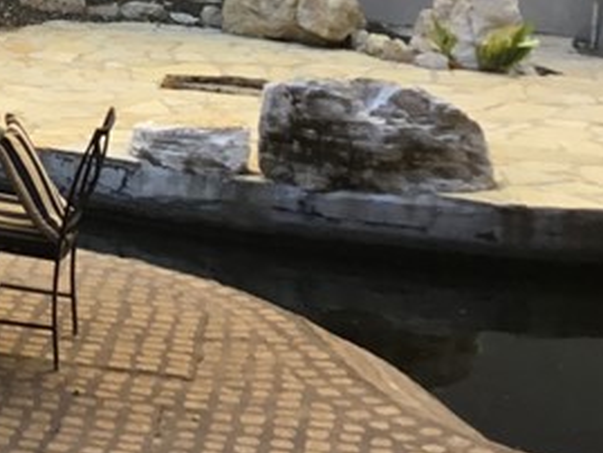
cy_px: -110
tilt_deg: -3.0
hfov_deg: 15.5
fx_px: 2056
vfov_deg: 12.2
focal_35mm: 118
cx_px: -280
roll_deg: -1.5
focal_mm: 3.3
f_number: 2.4
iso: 32
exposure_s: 1/60
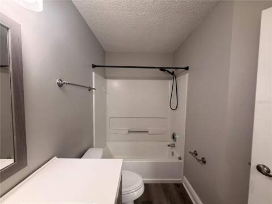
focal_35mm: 14
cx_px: 136
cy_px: 102
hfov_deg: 102.1
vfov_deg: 85.7
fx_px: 110
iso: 200
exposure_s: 1/60
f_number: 2.2
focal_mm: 2.22
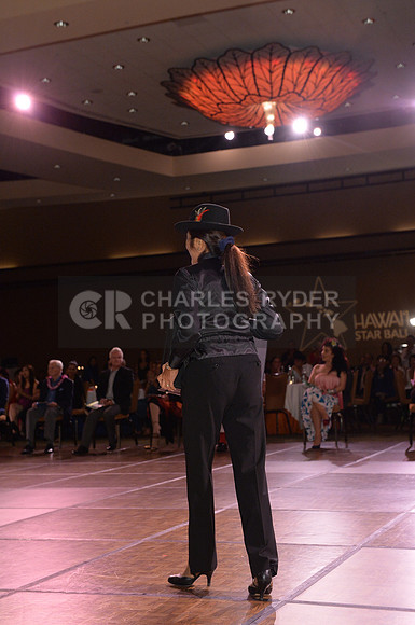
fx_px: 971
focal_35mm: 56
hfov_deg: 24.1
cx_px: 208
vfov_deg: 35.7
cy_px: 312
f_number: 5
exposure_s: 1/250
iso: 2000
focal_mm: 56
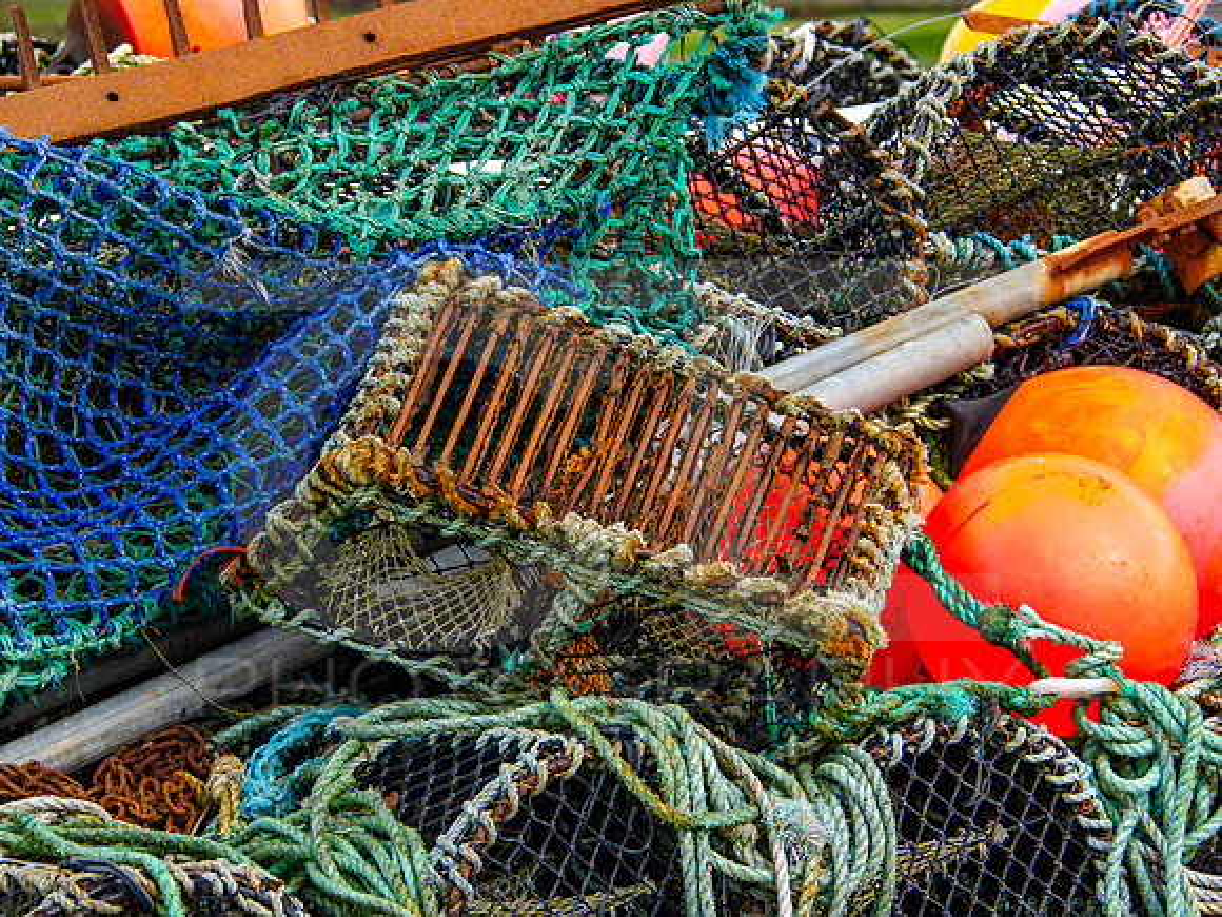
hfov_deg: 11.5
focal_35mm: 171
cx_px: 586
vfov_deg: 8.7
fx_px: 6041
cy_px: 458
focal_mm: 105
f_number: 8
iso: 320
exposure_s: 1/200
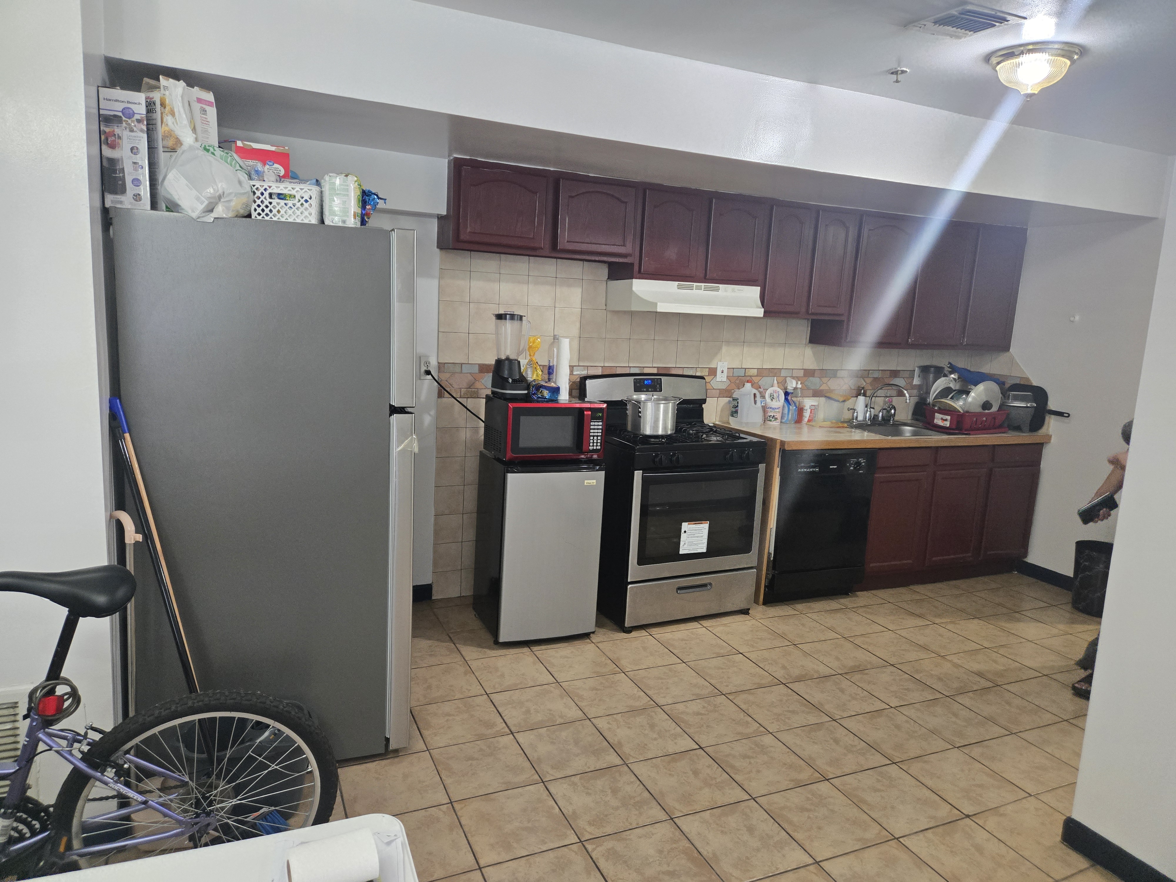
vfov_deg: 58.9
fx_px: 781
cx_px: 588
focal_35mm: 23
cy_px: 441
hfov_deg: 73.9
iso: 500
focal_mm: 5.4
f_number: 1.8
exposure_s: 1/120
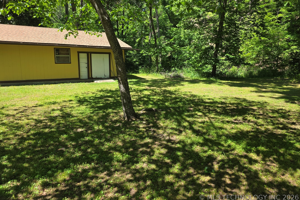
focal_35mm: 24
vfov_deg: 53.0
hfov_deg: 73.7
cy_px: 90
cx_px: 150
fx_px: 200
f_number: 1.7
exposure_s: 1/1588
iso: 80
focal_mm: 6.3
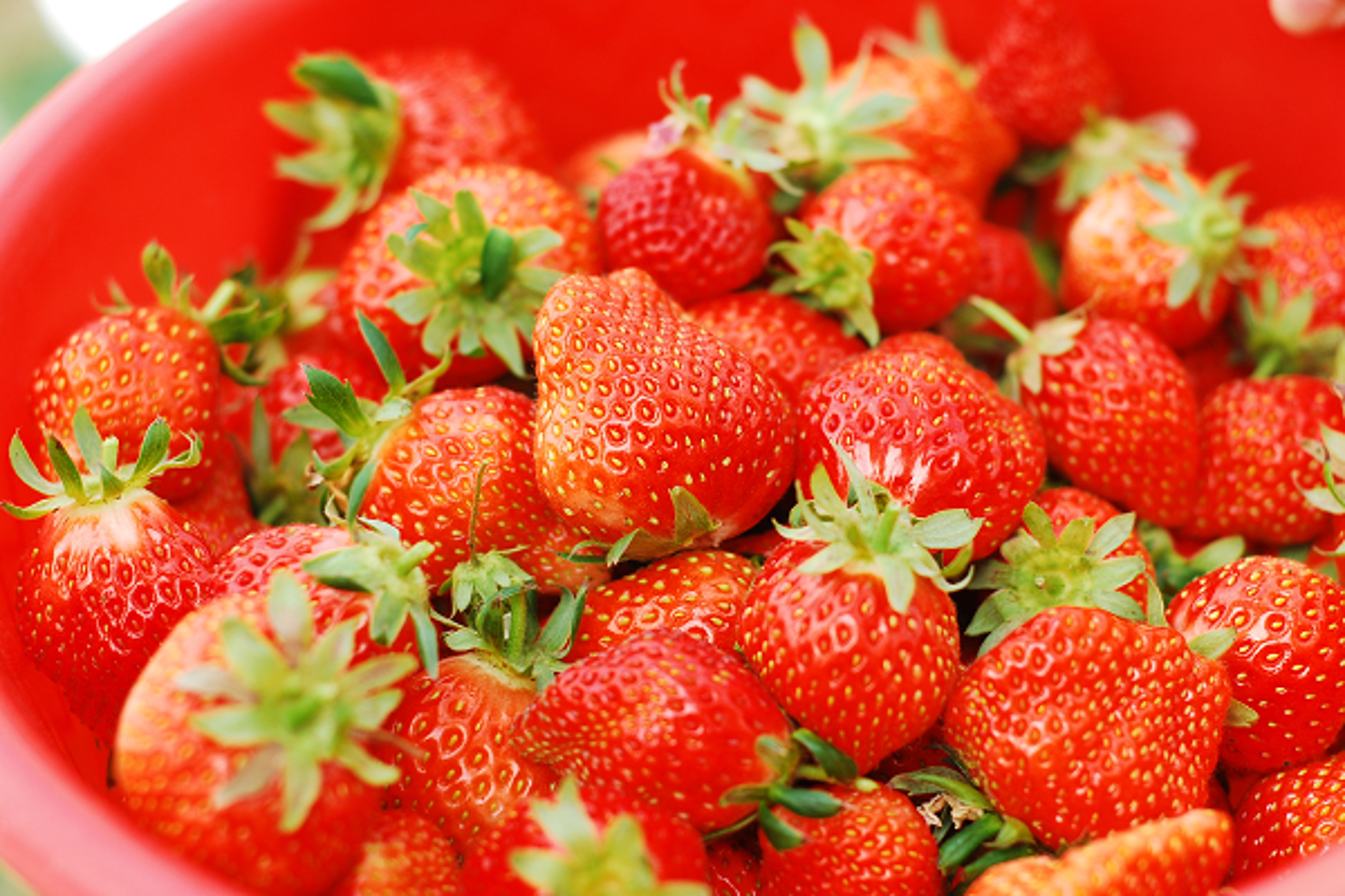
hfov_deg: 27.0
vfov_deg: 18.2
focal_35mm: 75
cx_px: 672
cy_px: 448
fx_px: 2802
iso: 100
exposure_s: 1/250
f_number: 2.8
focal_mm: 50
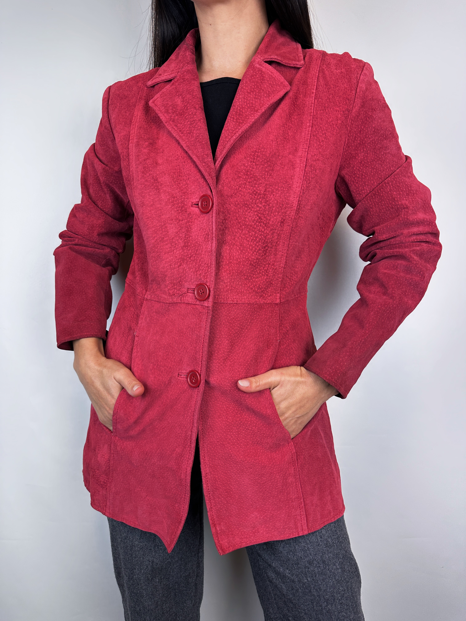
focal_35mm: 24
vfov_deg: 71.6
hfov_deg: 56.8
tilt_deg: -4.4
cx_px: 233
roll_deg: +0.5
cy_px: 310
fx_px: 431
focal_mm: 6.86
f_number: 1.78
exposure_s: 1/100
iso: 80
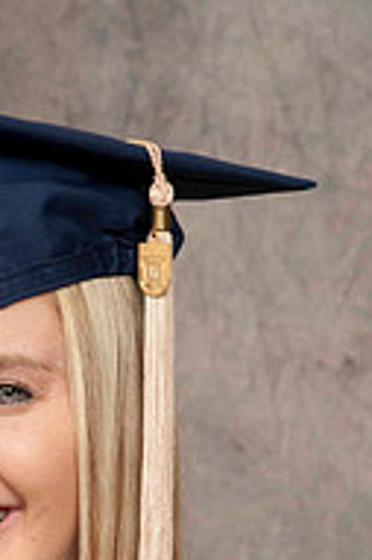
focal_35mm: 318
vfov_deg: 6.5
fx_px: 4938
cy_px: 528
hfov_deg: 4.3
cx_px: -22
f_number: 5.6
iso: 200
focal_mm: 90
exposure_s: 1/60
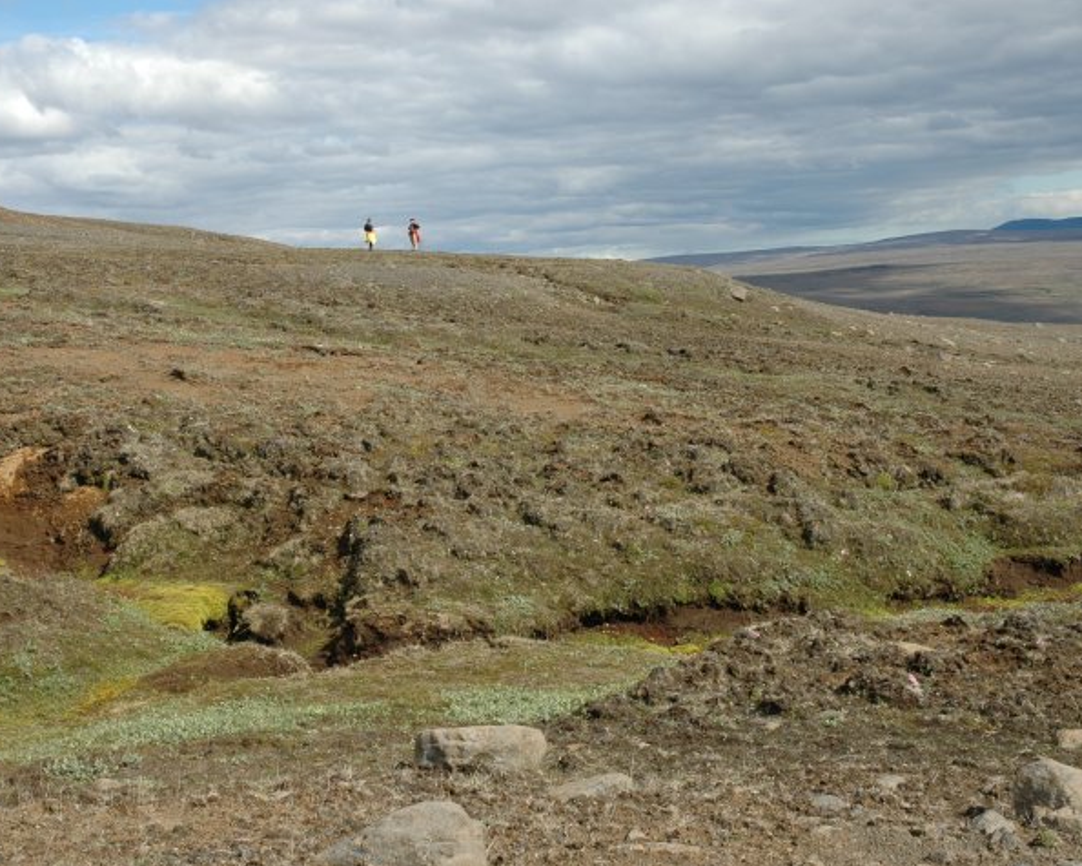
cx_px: 485
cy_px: 434
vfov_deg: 30.5
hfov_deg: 37.6
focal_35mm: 50
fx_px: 1587
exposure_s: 1/250
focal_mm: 29
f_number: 10
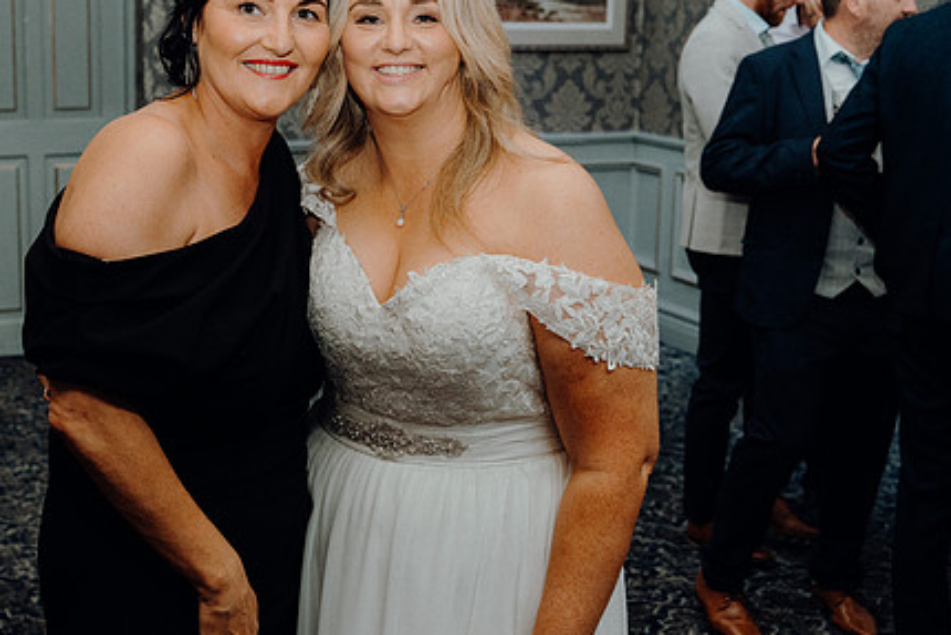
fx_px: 1533
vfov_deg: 23.4
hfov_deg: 34.2
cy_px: 247
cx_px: 338
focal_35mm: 58
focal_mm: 43
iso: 2500
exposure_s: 1/160
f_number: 5
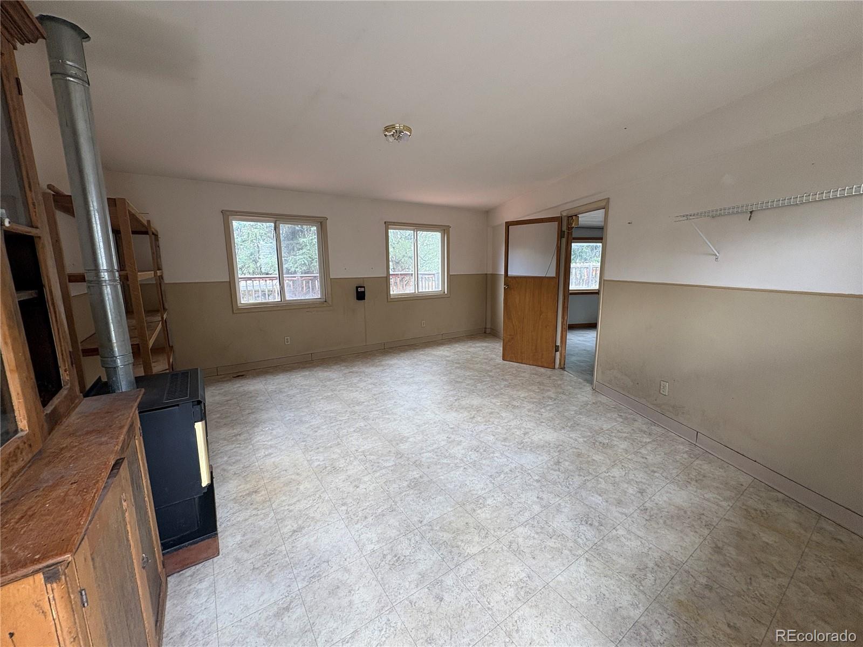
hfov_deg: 102.1
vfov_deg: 85.7
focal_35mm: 14
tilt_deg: -9.7
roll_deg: +0.4
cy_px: 324
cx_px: 432
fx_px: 349
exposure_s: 1/99
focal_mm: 2.22
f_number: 2.2
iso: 100
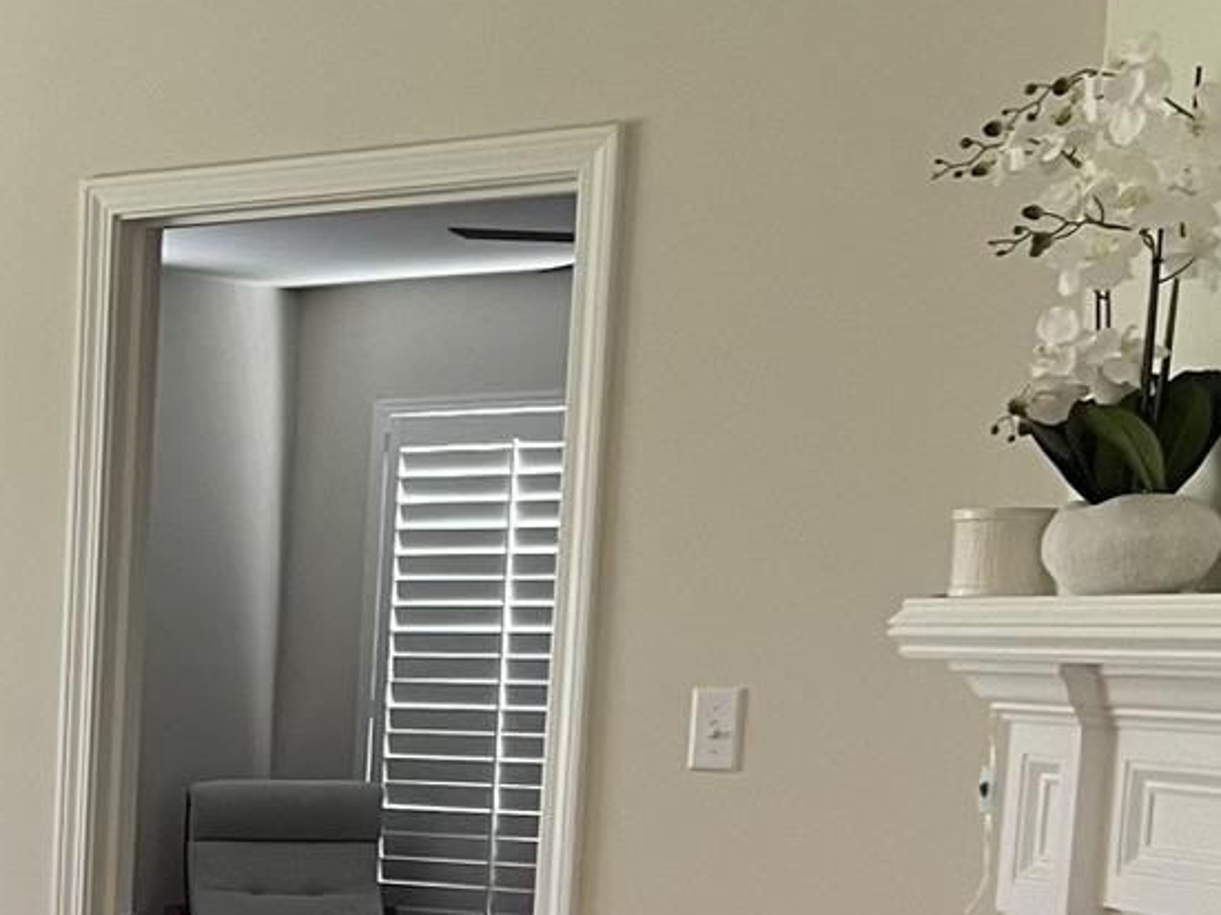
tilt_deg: -9.6
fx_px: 3280
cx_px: -581
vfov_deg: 15.3
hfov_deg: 18.7
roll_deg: -0.8
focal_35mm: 93
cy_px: 1108
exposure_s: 1/60
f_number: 1.6
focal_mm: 5.1
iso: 100
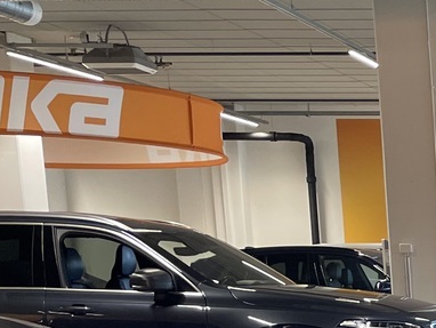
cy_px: 488
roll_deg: +0.6
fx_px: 1235
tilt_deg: -8.0
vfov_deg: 14.2
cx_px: 758
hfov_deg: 16.9
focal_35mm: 98
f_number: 1.6
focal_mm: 4.2
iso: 125
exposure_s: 1/98
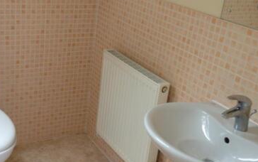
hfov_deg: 36.1
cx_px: 98
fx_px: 394
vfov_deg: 23.2
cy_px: 87
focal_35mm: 56
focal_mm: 4.13
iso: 50
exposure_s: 1/20
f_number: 2.4
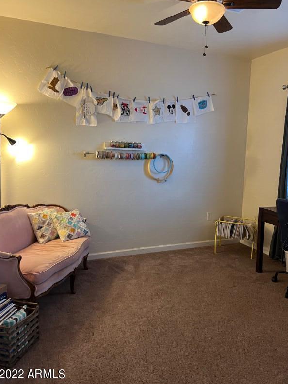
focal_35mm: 28
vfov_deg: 63.4
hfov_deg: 49.7
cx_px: 151
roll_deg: -0.6
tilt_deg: -6.4
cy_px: 186
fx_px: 311
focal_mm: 5.7
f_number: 1.5
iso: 125
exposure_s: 1/60
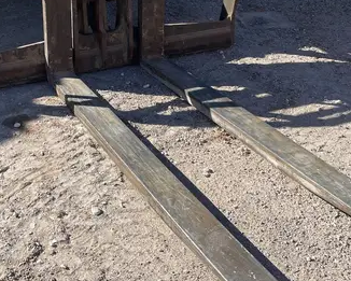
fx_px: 592
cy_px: 27
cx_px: 87
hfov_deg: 32.4
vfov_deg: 25.8
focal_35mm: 57
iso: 32
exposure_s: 1/2747
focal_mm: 4.2
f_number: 1.6
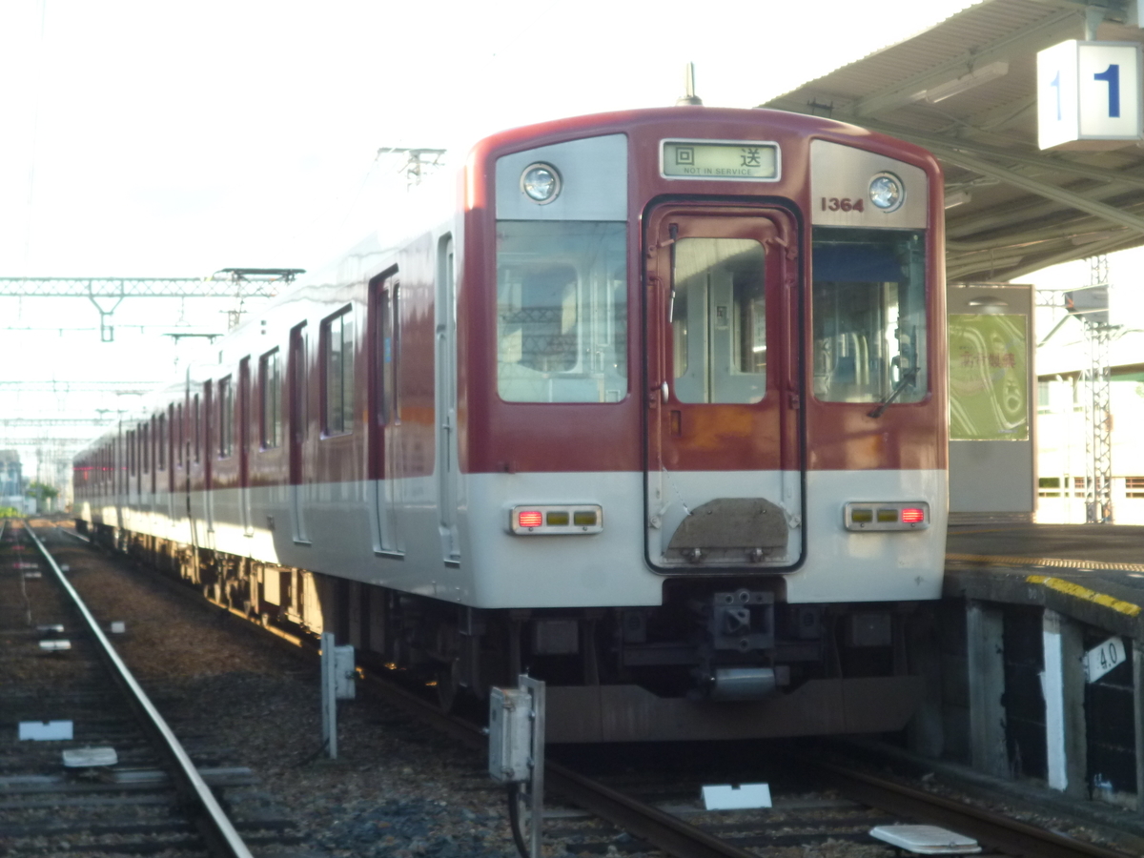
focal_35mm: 70
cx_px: 572
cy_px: 429
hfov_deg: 27.8
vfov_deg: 21.0
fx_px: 2313
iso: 200
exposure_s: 1/100
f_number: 5
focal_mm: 12.5
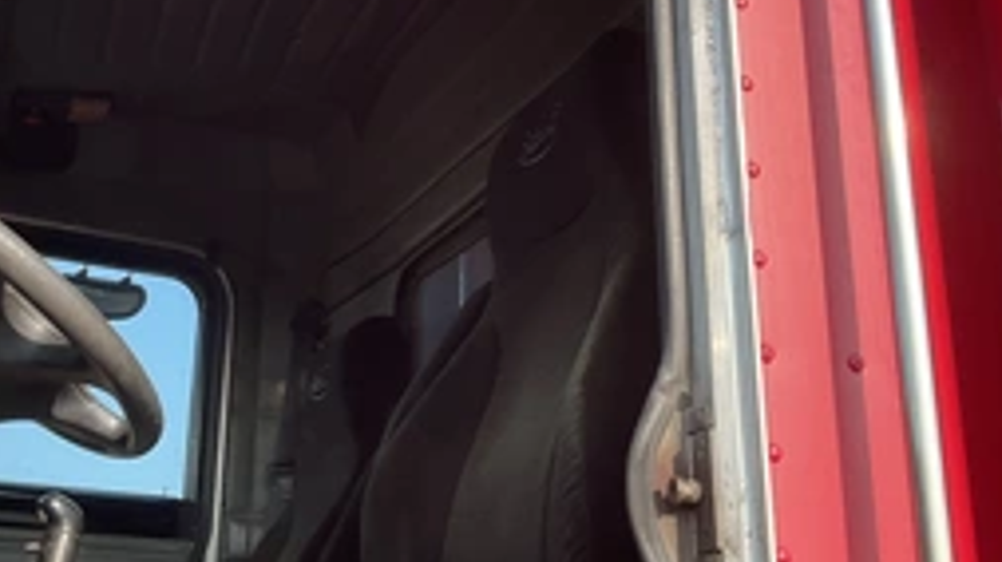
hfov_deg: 40.8
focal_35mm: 50
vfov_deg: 23.9
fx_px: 1328
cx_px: 333
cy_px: 214
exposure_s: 1/469
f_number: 1.8
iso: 25
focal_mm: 3
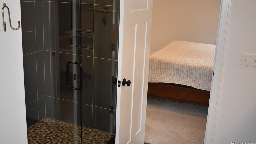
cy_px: 62
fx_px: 289
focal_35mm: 43
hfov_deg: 47.8
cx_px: 128
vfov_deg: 28.0
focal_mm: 27
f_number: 4
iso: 800
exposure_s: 1/125
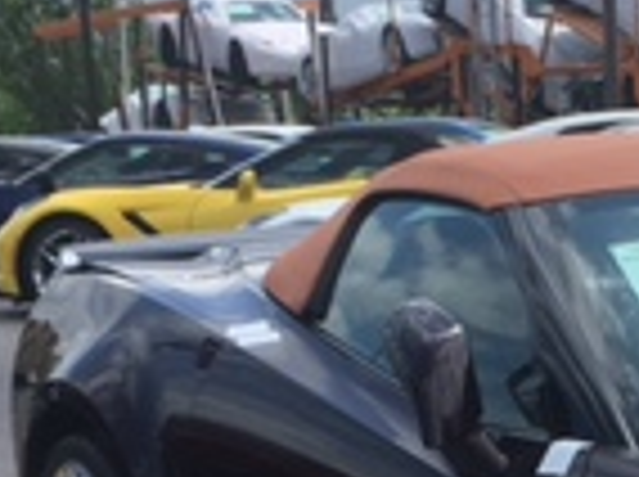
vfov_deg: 10.9
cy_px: 684
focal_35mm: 131
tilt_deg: -12.7
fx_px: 2414
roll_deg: +1.8
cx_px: 608
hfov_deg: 14.9
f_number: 2.2
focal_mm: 4.15
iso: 25
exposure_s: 1/1789
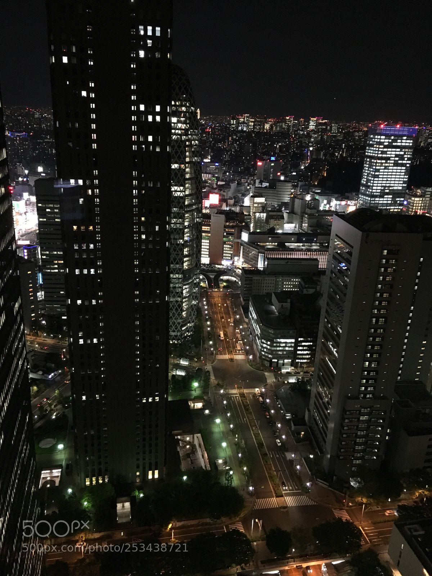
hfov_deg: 48.2
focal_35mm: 29
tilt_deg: -18.6
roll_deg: -3.2
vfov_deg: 61.7
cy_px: 288
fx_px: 483
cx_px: 216
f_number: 2.2
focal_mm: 4.15
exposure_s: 1/15
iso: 400
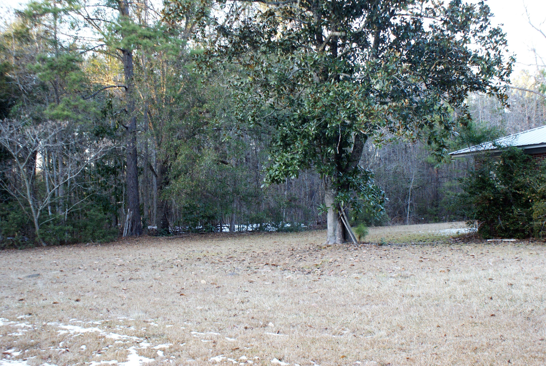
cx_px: 273
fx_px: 592
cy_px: 183
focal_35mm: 39
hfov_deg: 49.5
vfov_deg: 34.3
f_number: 5.6
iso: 400
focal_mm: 26
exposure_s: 1/80
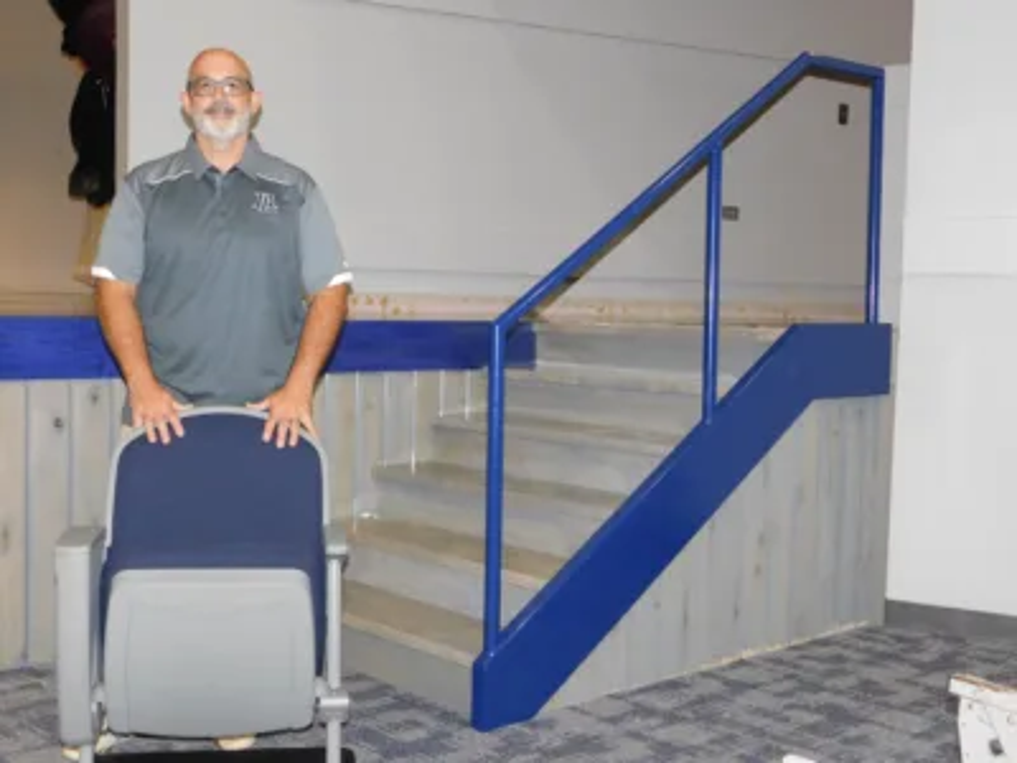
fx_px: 1322
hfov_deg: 42.1
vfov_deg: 32.2
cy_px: 382
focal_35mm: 45
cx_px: 508
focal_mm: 8
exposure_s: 1/30
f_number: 3.7
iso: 640
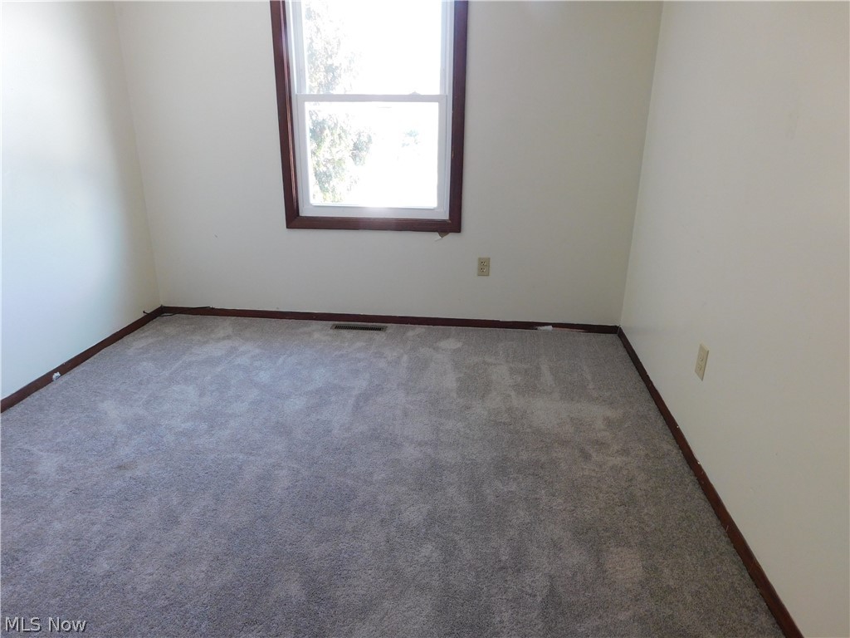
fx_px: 565
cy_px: 319
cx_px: 425
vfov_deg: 58.9
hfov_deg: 73.9
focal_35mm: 23
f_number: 3
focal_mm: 4
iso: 200
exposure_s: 1/30
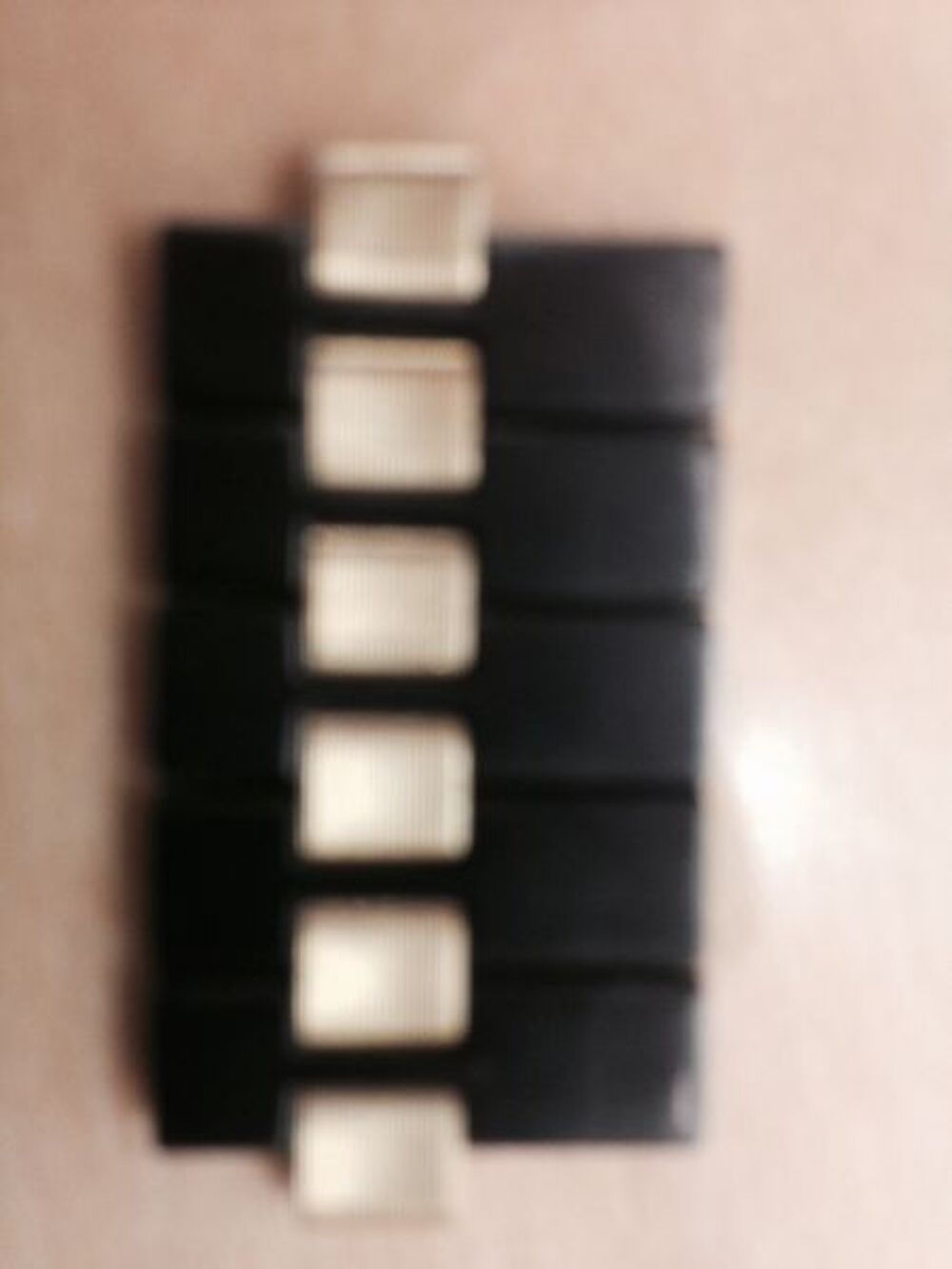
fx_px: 1210
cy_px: 634
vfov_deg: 55.3
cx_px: 476
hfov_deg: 43.0
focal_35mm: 33
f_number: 2.4
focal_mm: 4.12
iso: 125
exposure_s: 1/20
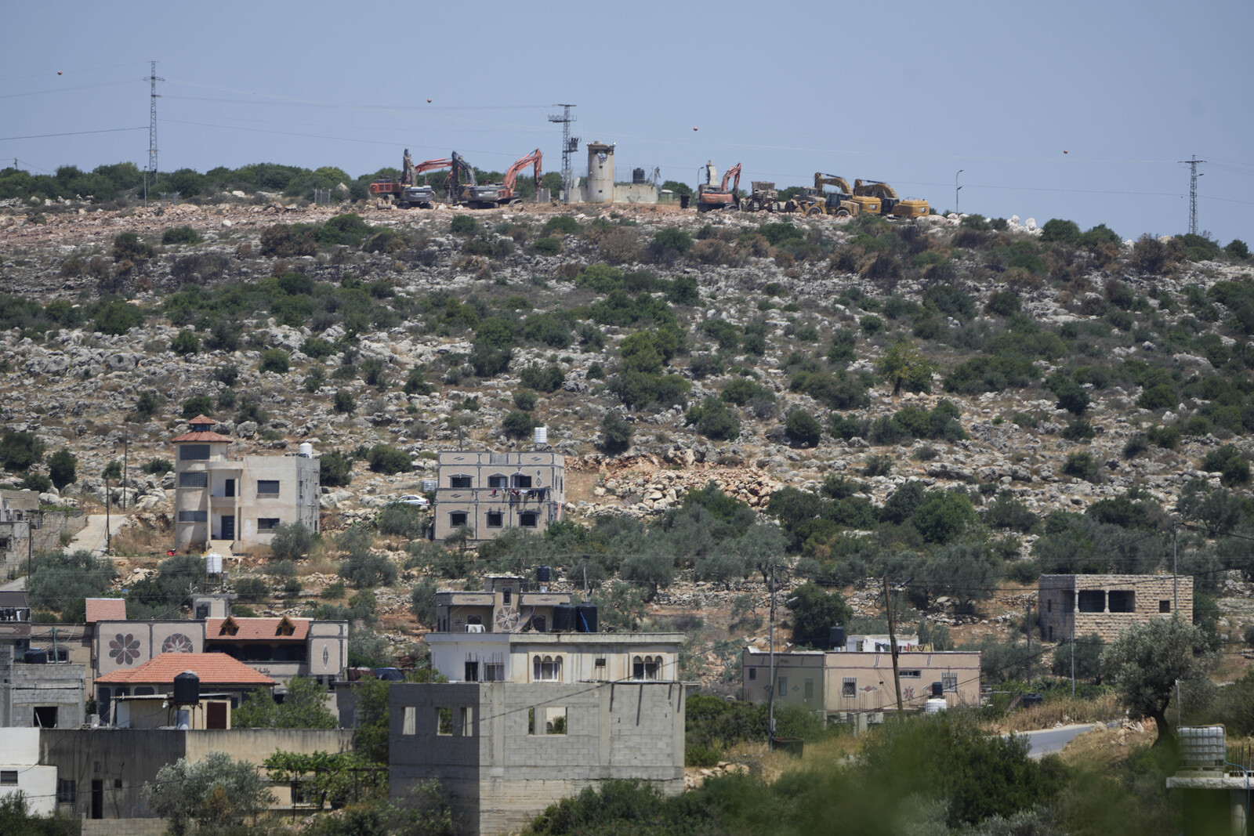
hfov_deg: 7.1
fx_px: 10137
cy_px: 418
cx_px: 627
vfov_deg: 4.7
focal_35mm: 291
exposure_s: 1/1000
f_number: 5.6
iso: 100
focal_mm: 291
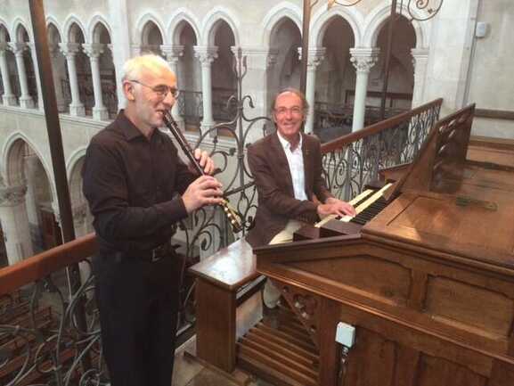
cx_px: 257
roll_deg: -0.3
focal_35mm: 29
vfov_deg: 48.2
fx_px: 431
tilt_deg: -19.6
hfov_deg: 61.6
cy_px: 193
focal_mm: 4.15
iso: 200
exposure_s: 1/33
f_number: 2.2
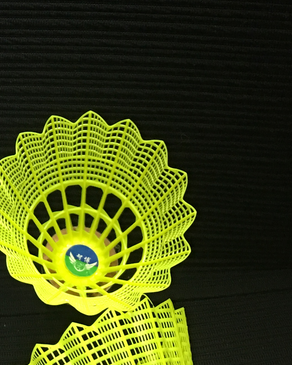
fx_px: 940
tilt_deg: -33.6
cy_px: 84
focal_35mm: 87
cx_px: -115
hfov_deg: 16.4
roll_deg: +2.6
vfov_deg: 21.8
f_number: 2.2
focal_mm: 4.15
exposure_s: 1/17
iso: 80
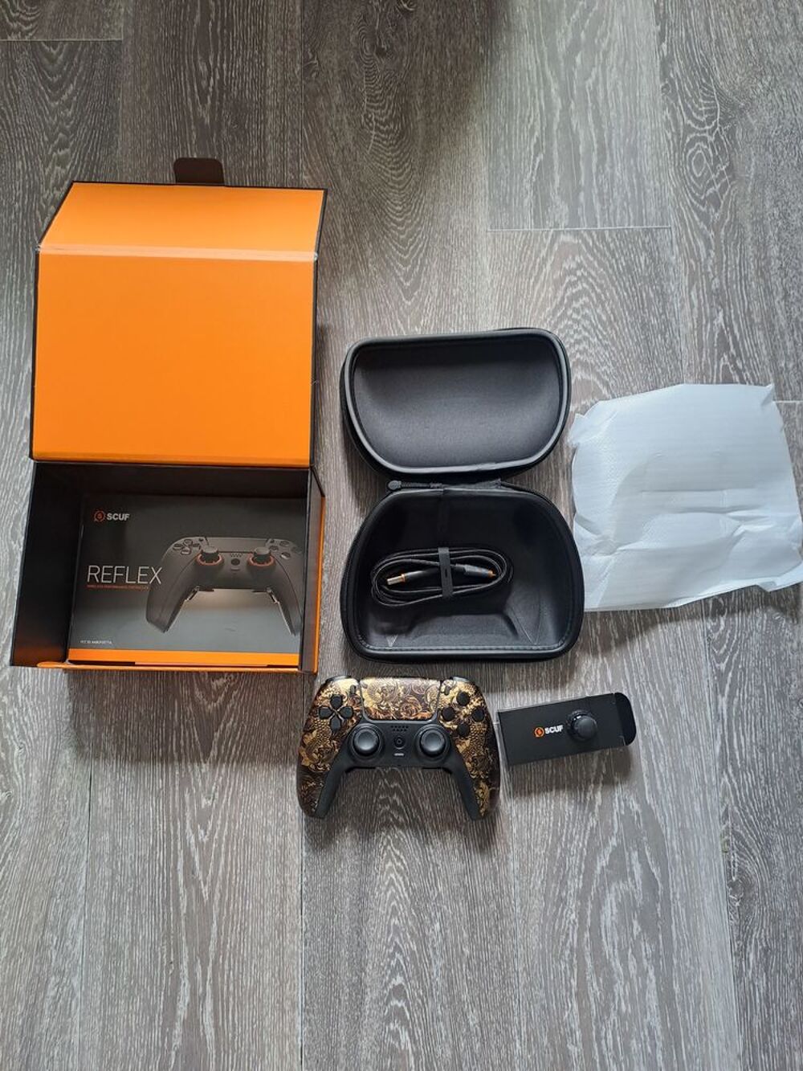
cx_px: 402
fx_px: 773
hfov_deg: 54.9
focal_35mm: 25
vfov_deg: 69.4
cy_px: 536
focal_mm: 4.65
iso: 200
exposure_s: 1/50
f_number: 1.8
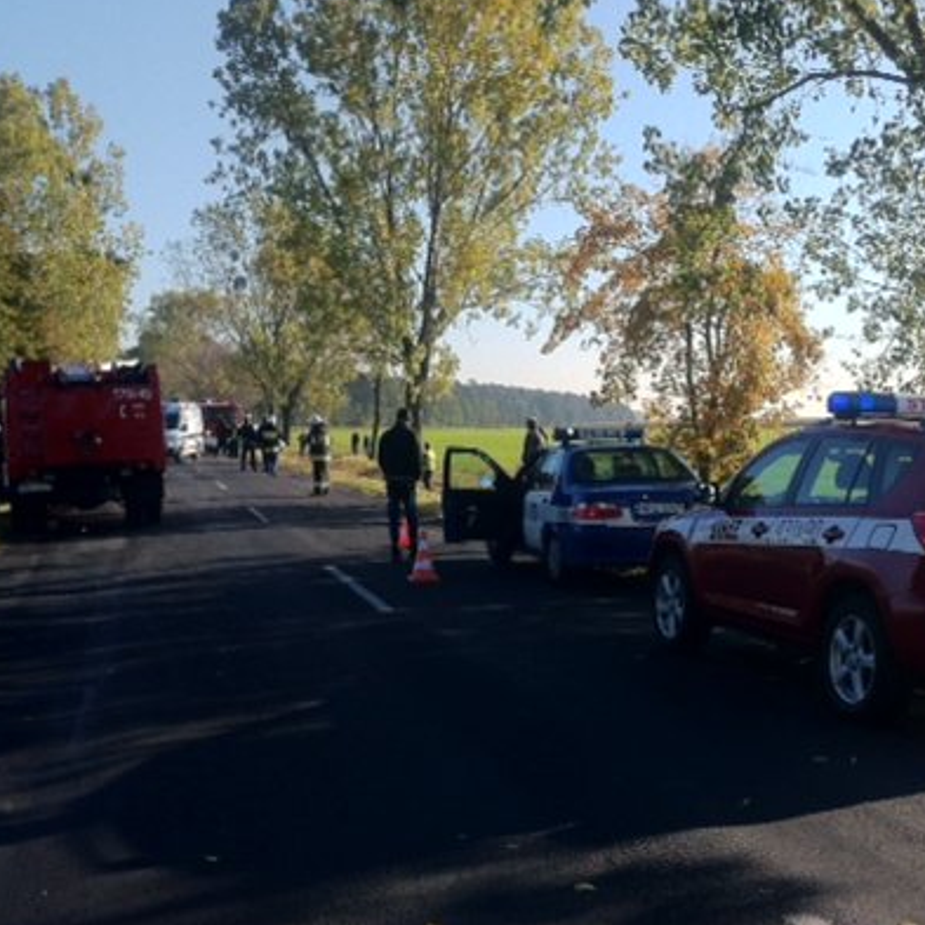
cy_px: 462
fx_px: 1542
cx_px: 510
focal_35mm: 51
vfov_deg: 33.4
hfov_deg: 33.4
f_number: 2.8
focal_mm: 3.85
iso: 80
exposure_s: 1/511
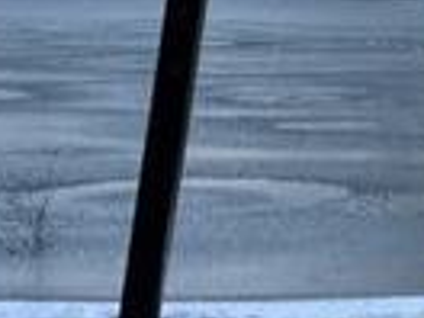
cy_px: 84
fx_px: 1923
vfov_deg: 9.4
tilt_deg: -4.3
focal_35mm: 157
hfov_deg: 10.9
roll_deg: -1.3
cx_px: 983
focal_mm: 4.2
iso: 40
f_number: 1.6
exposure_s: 1/121
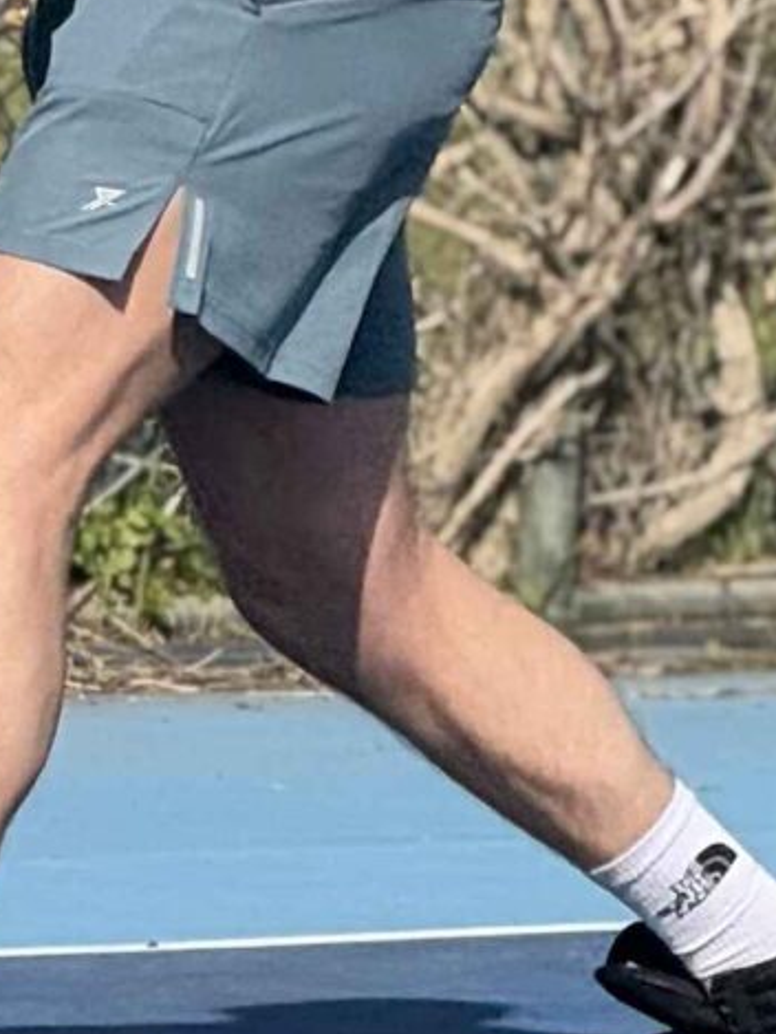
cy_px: -388
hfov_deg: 2.3
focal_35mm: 655
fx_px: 19569
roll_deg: -0.2
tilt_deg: +0.7
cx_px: -492
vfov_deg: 3.0
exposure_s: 1/1248
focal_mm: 15.66
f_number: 2.8
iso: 50
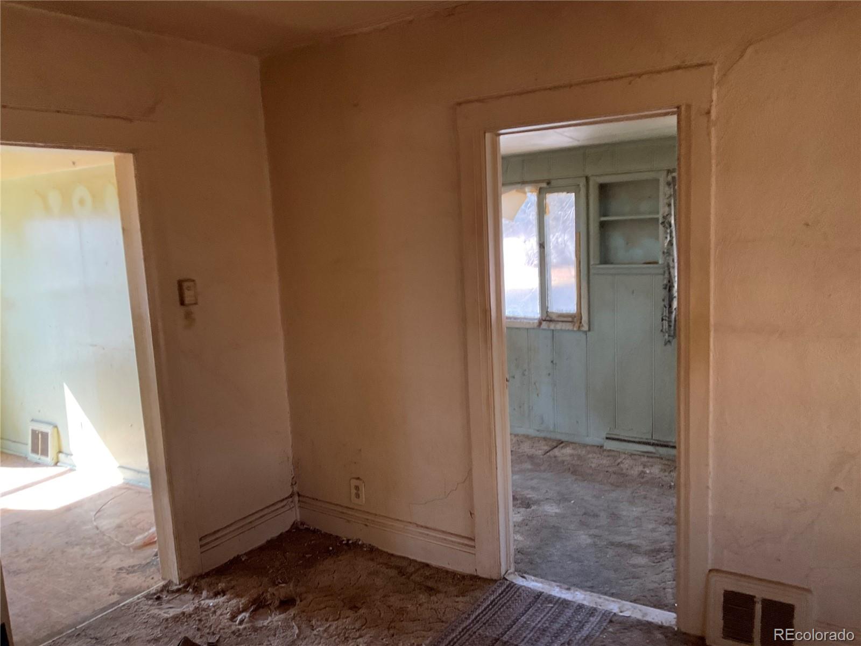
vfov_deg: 48.2
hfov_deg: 61.7
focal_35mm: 29
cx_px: 430
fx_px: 721
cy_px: 323
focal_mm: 3
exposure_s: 1/120
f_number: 1.8
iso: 40
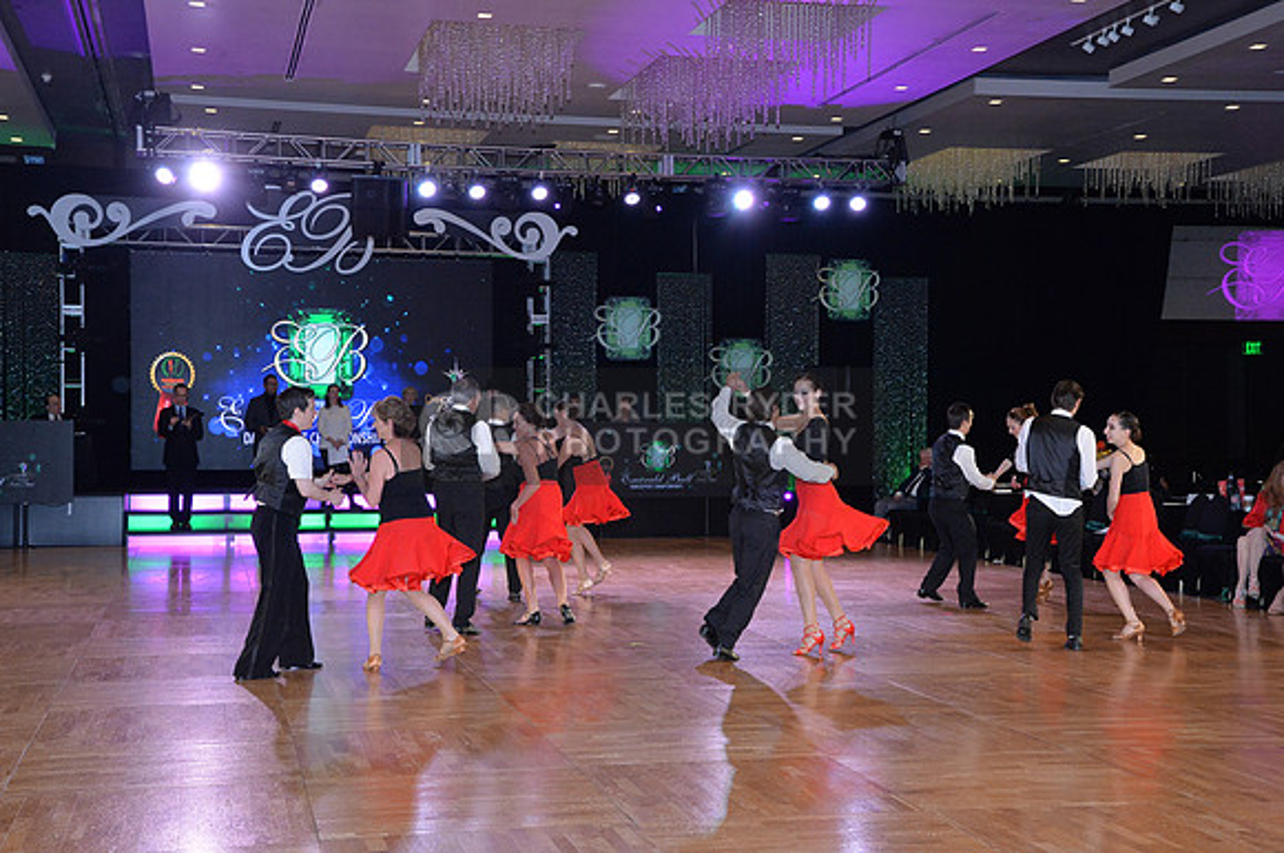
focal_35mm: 52
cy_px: 426
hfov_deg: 38.2
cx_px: 642
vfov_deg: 25.9
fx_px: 1852
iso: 3200
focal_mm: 52
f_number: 8
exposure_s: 1/250
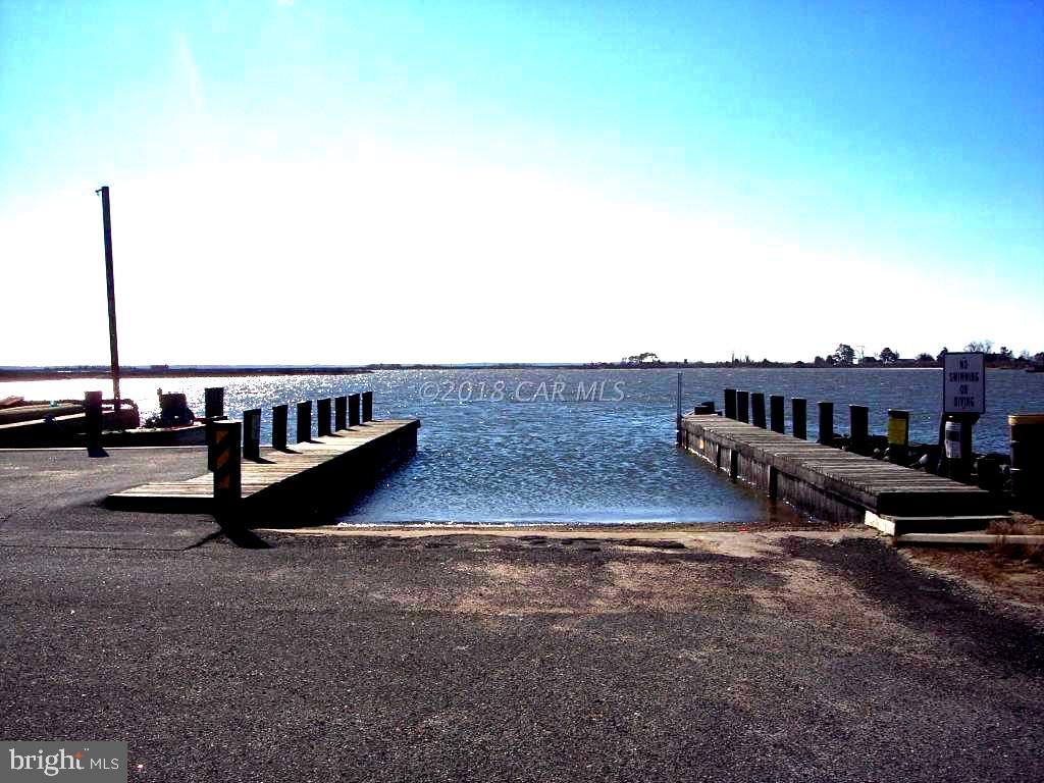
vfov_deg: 36.8
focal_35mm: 39
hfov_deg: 47.9
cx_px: 522
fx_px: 1176
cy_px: 392
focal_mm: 8
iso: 100
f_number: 5.6
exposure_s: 1/1000
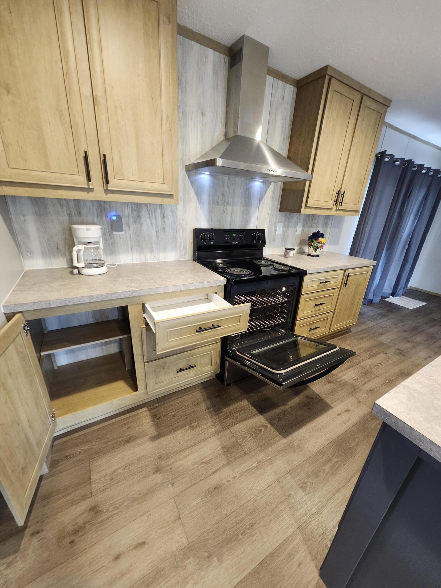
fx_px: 221
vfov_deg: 106.2
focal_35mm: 13
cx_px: 220
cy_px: 294
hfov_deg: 89.9
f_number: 2.2
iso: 320
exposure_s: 1/30
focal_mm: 1.74
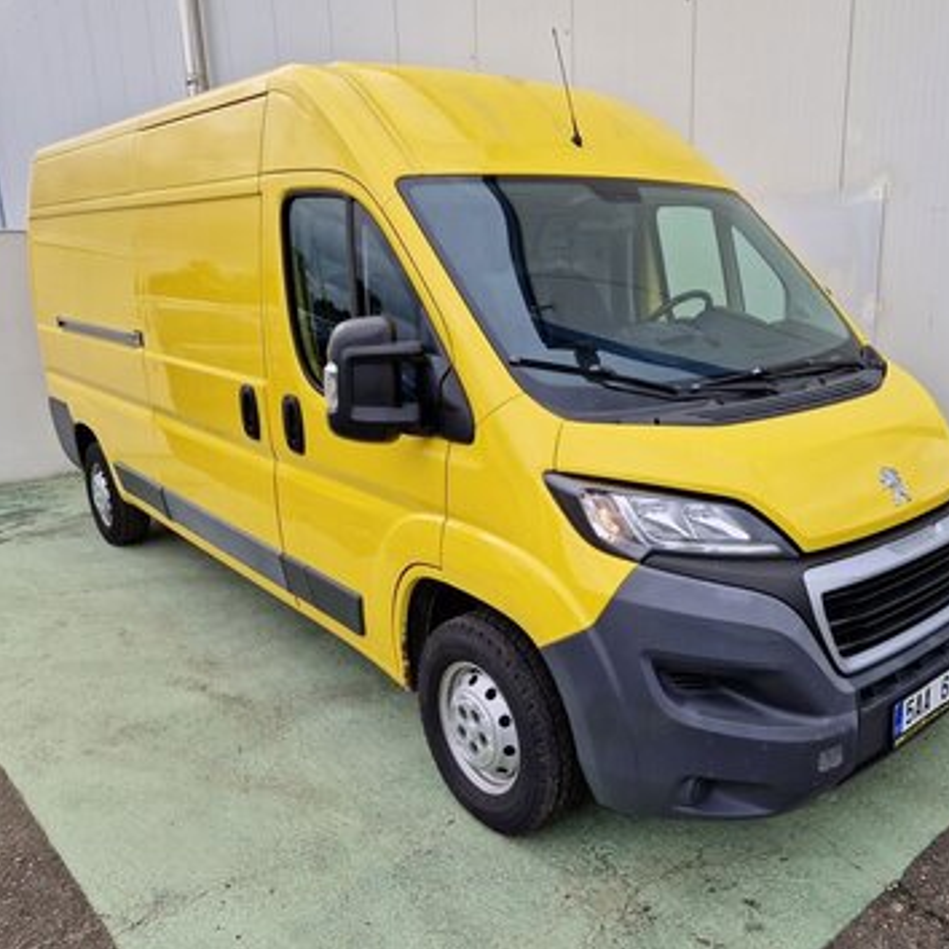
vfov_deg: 57.3
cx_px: 563
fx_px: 868
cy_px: 480
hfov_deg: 56.9
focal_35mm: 28
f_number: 1.8
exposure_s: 1/834
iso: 50
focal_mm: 5.4
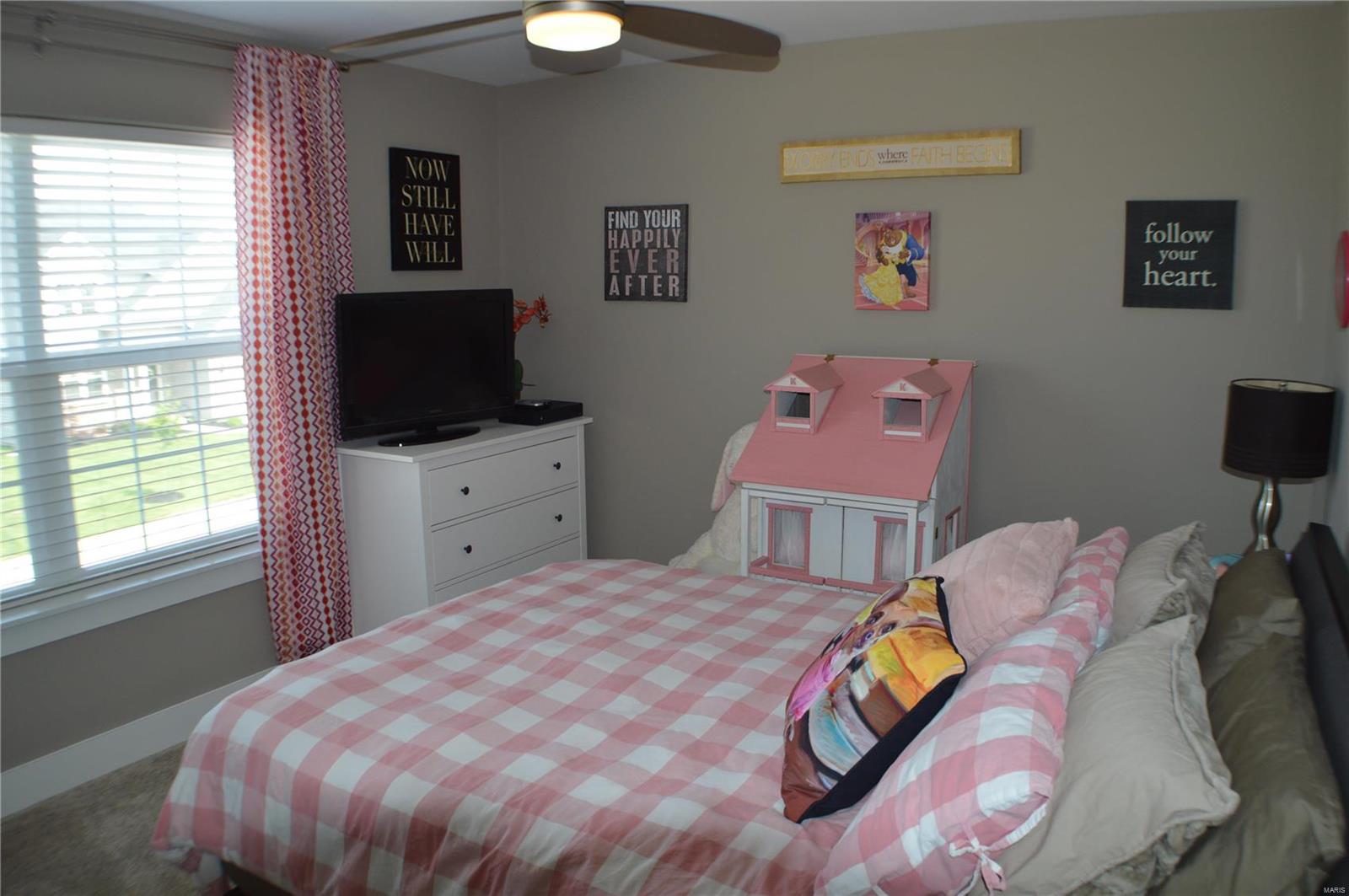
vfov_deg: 39.9
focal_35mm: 33
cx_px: 674
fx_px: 1235
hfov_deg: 57.3
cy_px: 448
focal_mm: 22
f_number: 4
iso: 280
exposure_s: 1/125
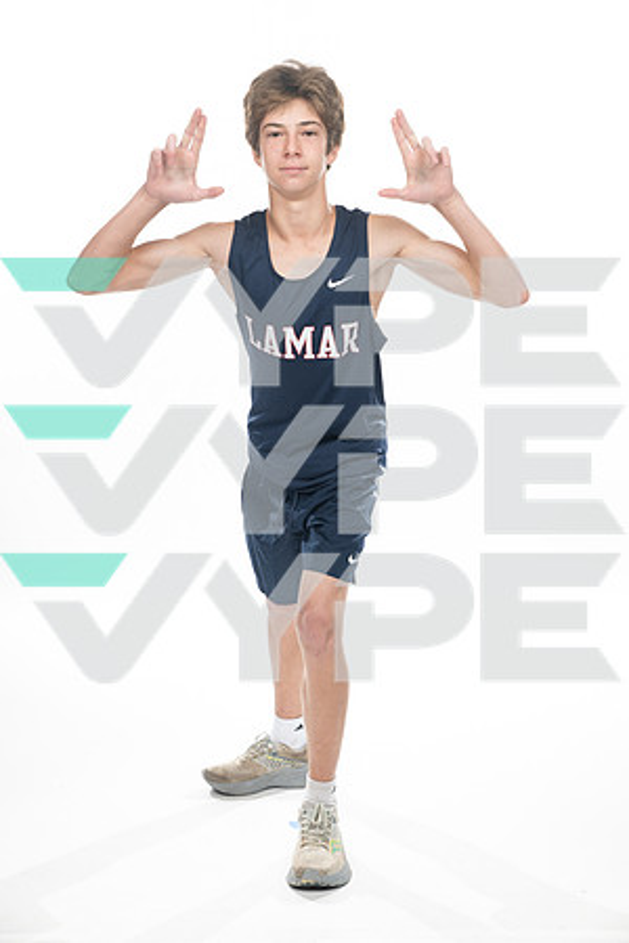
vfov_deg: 34.5
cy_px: 472
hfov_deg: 23.4
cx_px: 314
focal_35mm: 58
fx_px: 1520
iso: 320
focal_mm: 58
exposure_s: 1/160
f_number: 7.1
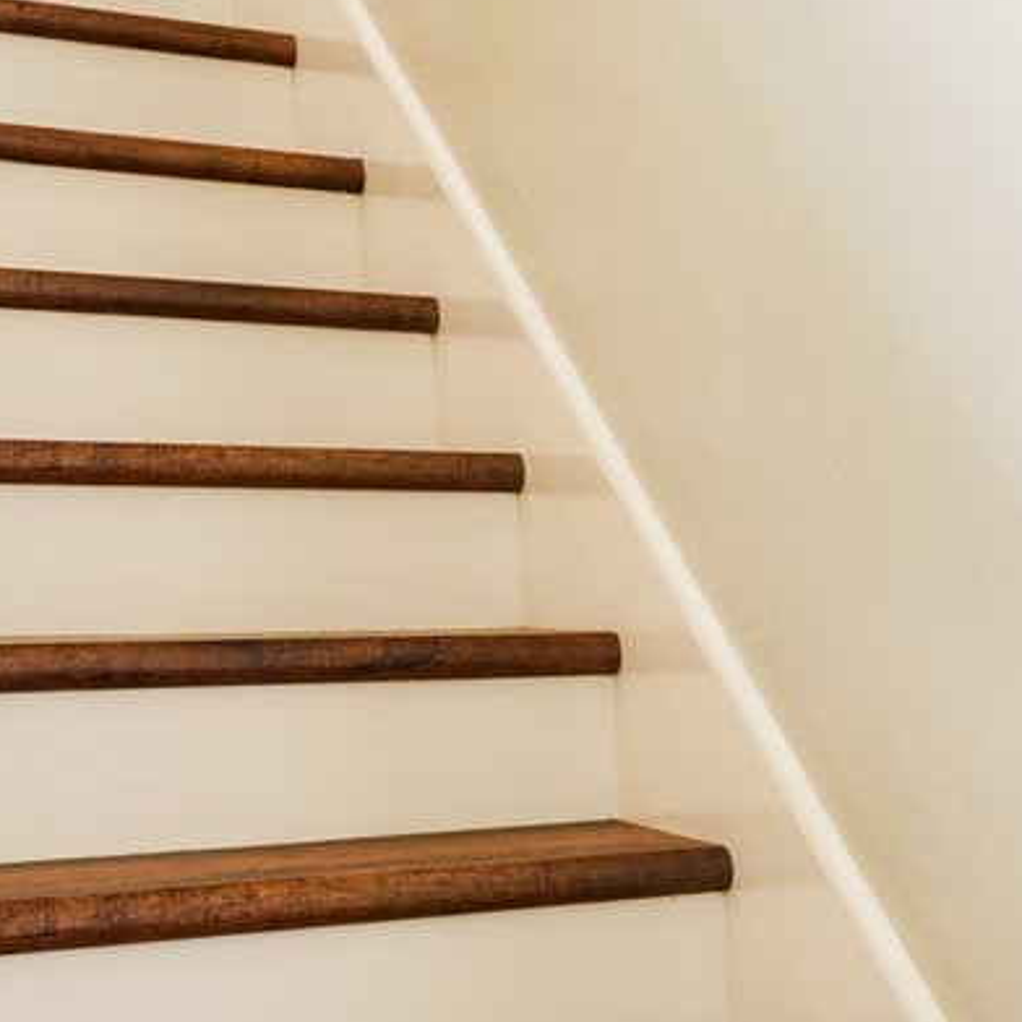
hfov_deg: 20.8
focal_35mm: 71
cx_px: 1515
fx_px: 2372
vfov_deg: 24.3
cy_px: 591
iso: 250
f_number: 6.3
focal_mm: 16
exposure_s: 1/3
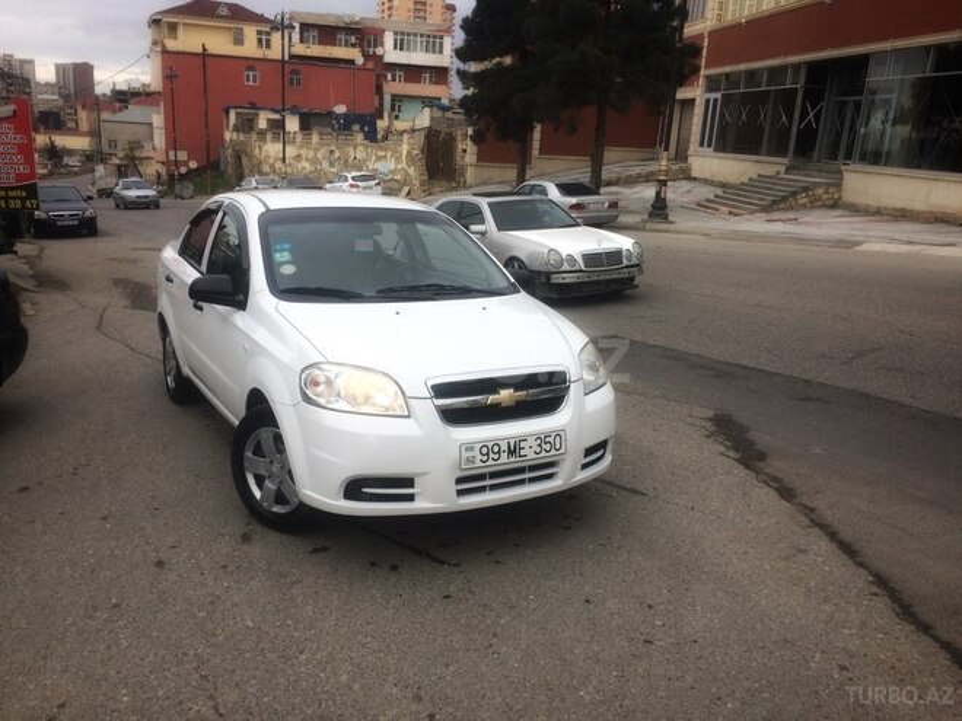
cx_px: 481
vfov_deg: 48.2
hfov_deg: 61.7
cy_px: 360
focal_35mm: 29
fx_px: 806
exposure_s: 1/547
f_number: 2.2
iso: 32
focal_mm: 4.15
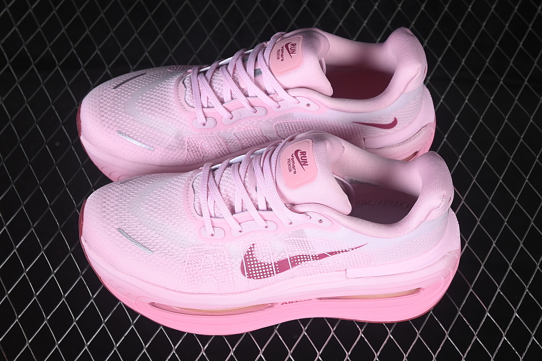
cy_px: 180
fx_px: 1129
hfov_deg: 27.0
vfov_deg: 18.2
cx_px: 271
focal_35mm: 75
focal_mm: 50
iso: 160
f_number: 7.1
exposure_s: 1/80
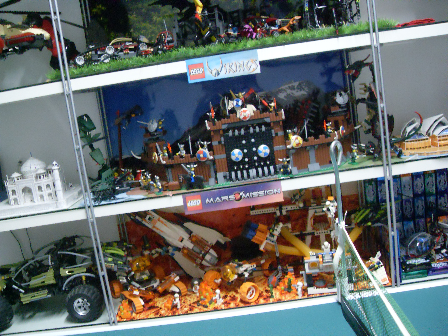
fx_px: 479
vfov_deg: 38.7
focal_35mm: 37
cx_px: 224
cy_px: 168
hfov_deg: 50.1
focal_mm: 6.3
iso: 200
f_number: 2.8
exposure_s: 1/4
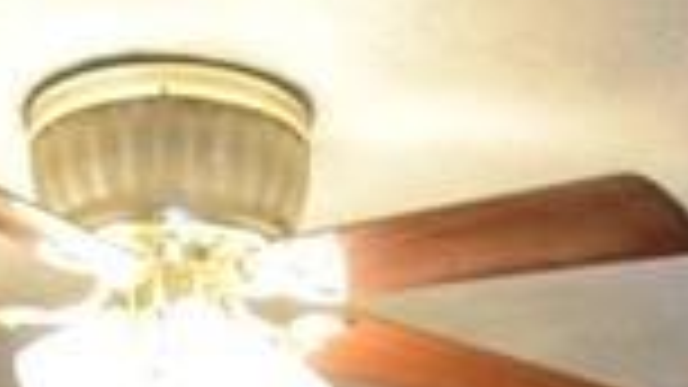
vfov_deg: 8.0
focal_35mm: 105
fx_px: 1915
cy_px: 1462
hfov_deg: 20.4
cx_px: 333
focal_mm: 10
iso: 1000
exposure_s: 1/60
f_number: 3.5
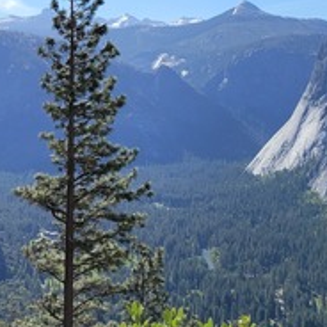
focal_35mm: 70
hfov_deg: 24.3
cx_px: 66
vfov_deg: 24.3
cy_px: 68
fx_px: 748
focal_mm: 5.4
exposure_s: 1/2503
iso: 40
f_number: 1.8
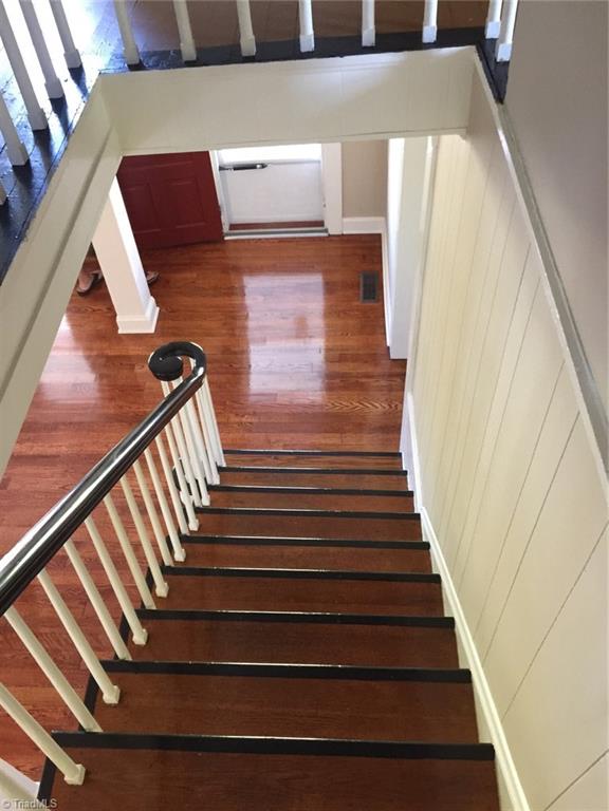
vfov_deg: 61.7
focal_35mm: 29
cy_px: 406
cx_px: 304
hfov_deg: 48.2
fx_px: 680
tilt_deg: -50.2
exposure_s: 1/15
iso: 160
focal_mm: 4.15
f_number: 2.2
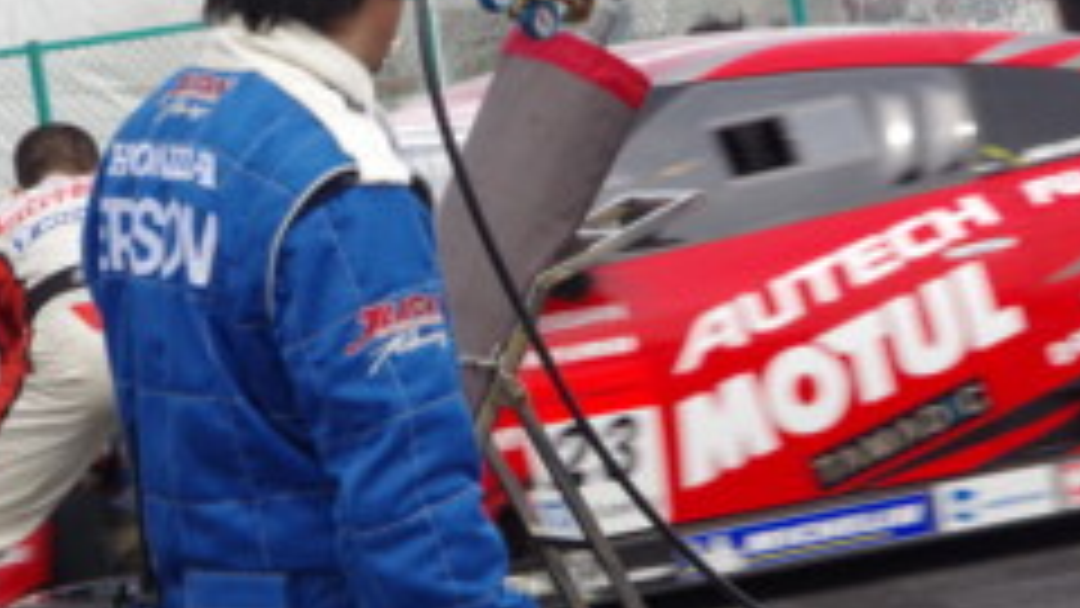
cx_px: 315
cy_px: 315
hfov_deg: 8.1
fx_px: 7589
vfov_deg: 4.6
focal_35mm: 265
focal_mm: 90
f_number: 16
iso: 1000
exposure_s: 1/50
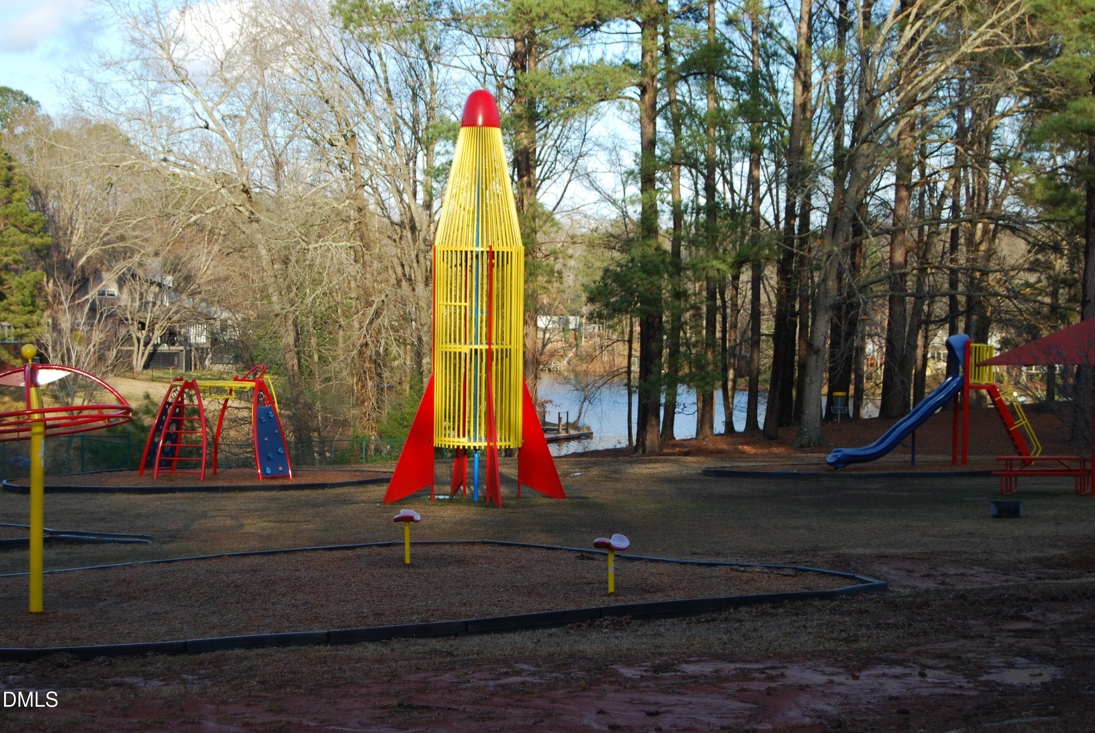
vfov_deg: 19.8
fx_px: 2101
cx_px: 548
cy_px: 366
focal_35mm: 69
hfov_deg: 29.2
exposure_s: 1/125
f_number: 5.6
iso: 110
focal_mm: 46
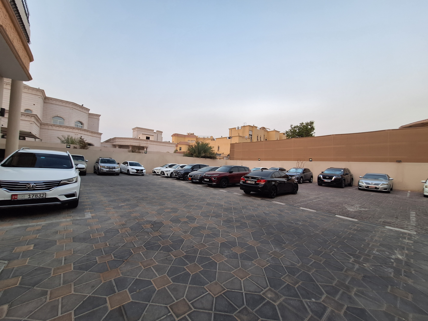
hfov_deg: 106.2
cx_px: 214
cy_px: 160
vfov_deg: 89.9
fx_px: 161
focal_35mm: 13
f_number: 2.2
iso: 64
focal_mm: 1.74
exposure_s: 1/50
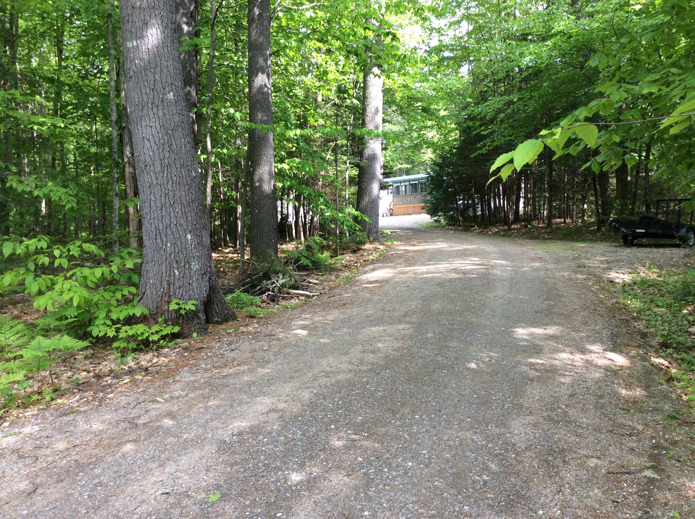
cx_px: 348
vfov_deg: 44.1
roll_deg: +1.5
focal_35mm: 32
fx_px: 642
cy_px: 260
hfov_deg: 56.9
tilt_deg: -3.7
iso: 32
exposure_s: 1/165
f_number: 2.4
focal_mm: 3.3
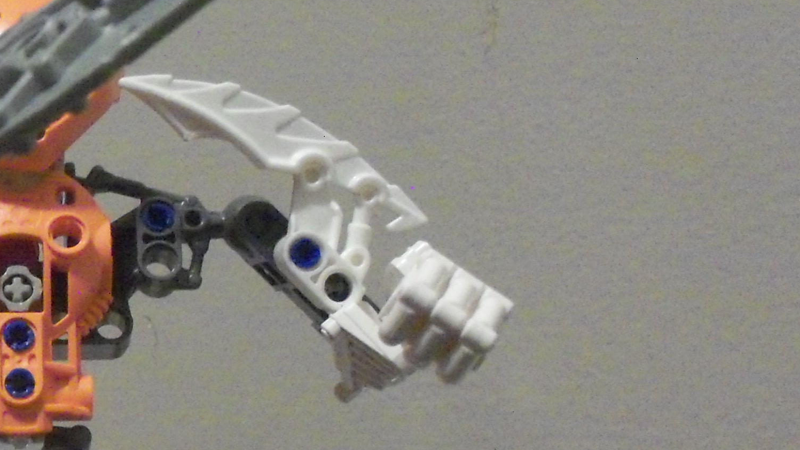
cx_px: -87
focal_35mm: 101
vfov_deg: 11.7
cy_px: 556
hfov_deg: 20.2
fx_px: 2143
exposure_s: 1/2.5
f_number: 3
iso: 400
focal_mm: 6.3
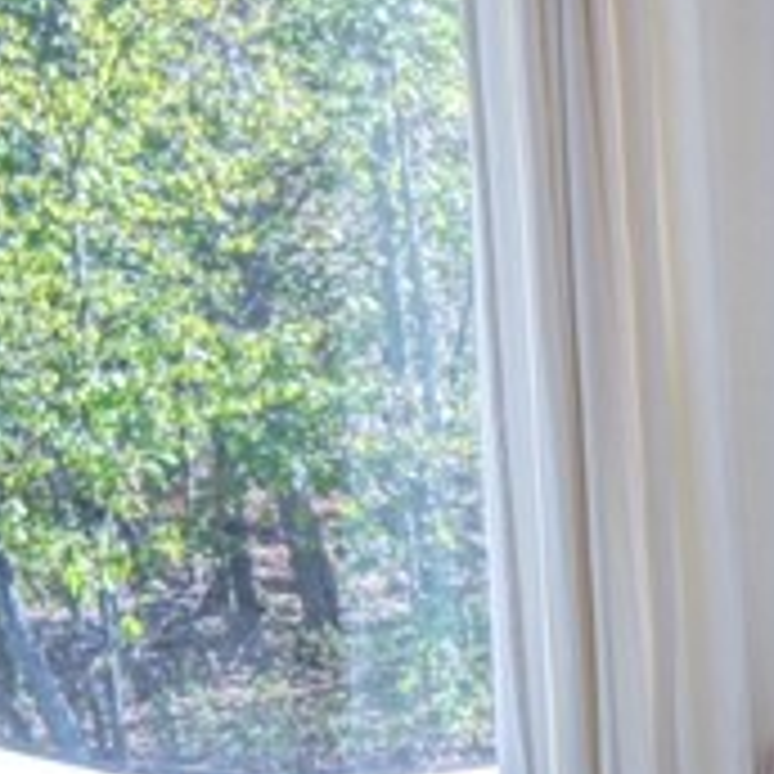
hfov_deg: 12.6
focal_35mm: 129
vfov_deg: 12.8
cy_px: 1168
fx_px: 3263
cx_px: 1258
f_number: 3.5
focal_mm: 16
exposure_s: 1/250
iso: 100
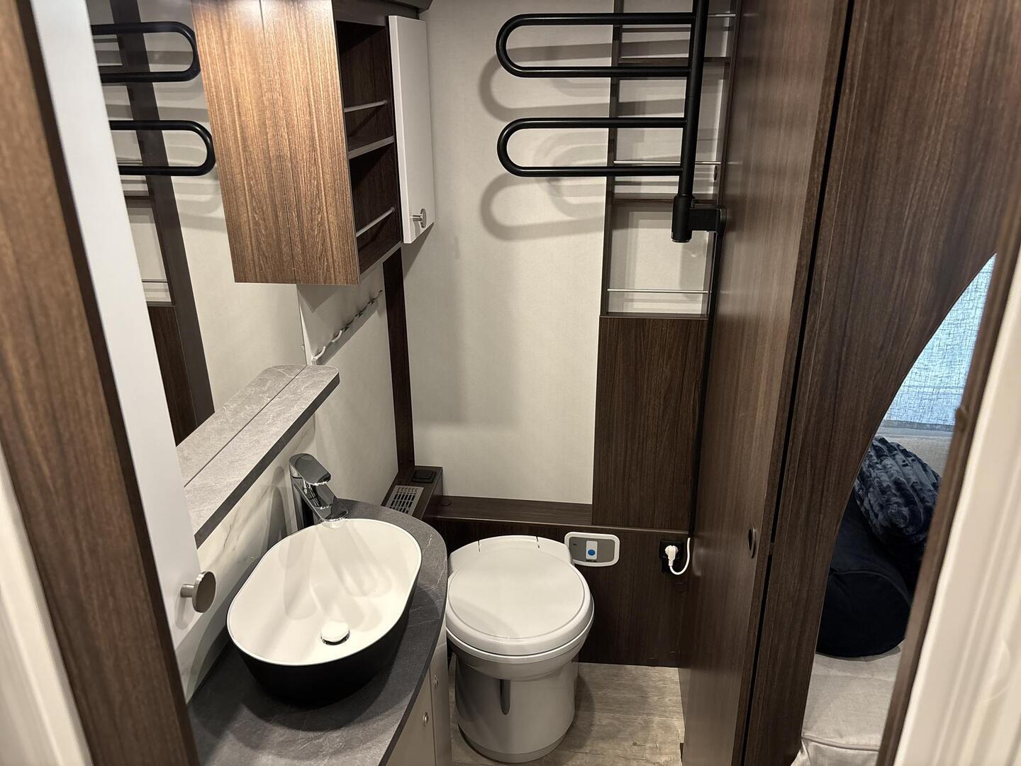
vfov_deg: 53.1
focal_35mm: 26
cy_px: 383
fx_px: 767
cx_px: 510
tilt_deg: -22.7
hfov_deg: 67.3
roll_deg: +0.8
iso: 400
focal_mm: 5.96
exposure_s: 1/50
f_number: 1.6
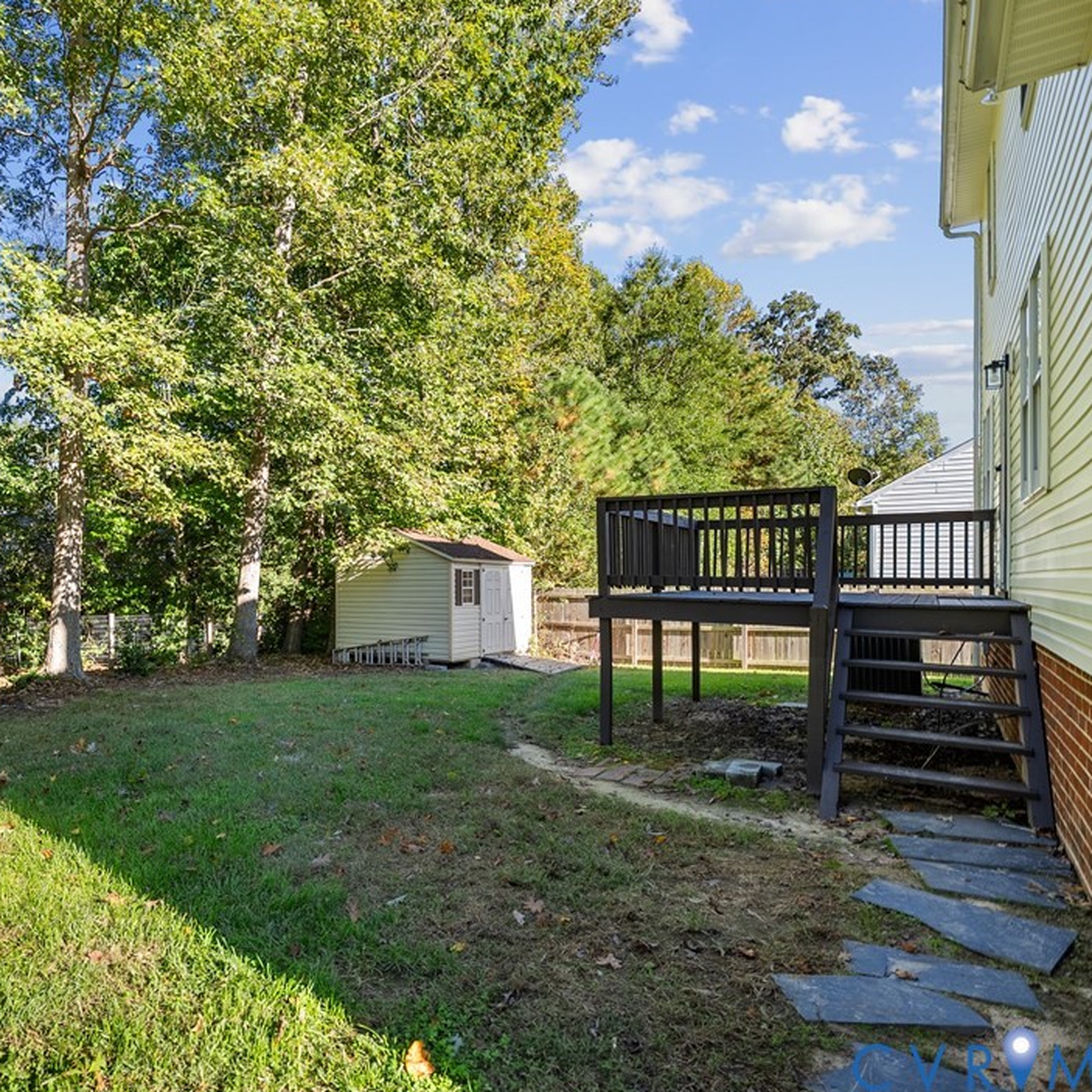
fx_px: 773
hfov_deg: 68.1
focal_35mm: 22
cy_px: 550
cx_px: 347
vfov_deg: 70.5
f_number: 4
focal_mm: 16.5
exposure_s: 1/160
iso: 100
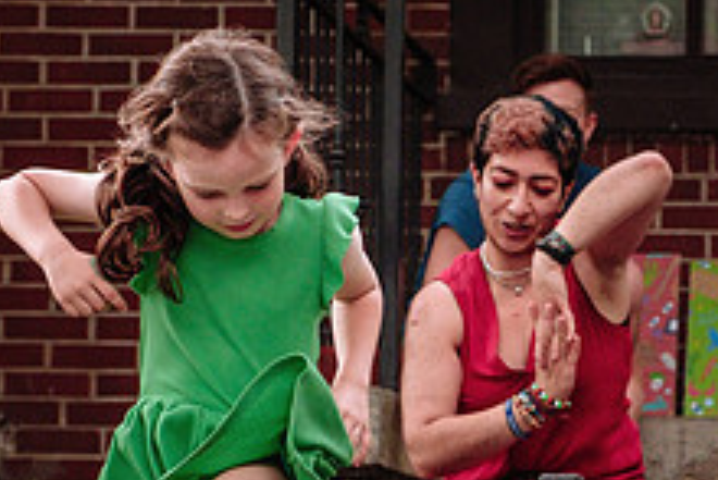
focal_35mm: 217
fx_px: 4331
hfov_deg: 9.4
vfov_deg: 6.3
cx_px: 830
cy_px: 617
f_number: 4
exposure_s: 1/400
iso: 400
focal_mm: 48.5
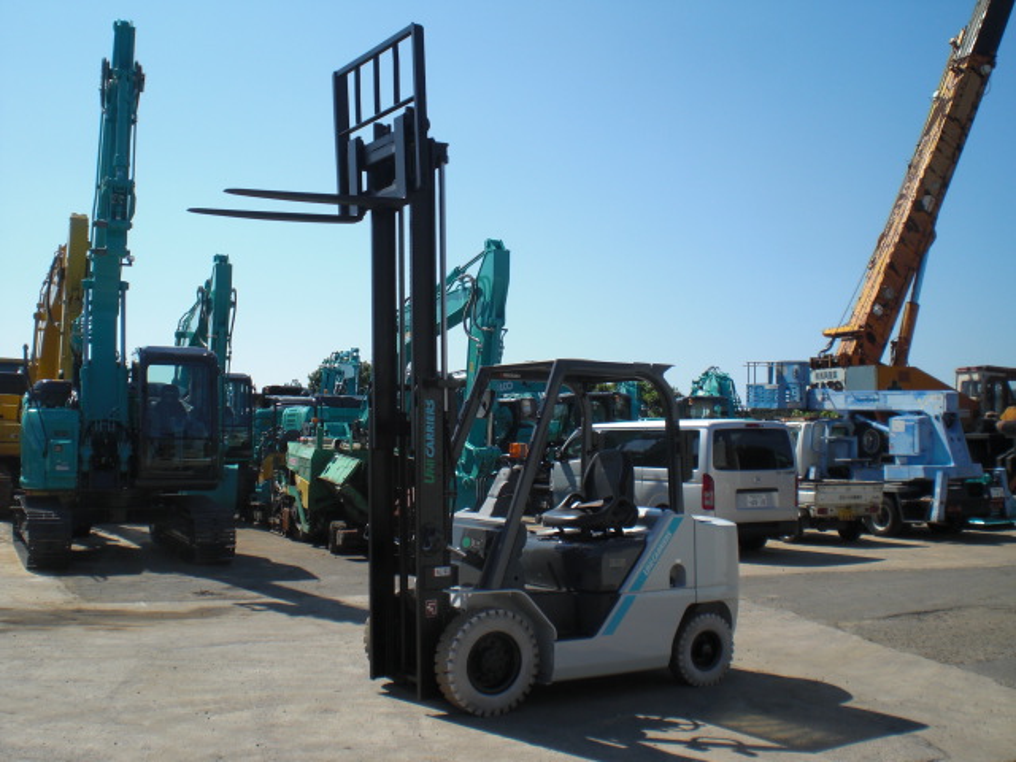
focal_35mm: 38
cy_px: 381
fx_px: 1115
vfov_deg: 37.7
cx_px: 508
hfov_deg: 49.0
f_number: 5.6
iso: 64
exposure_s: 1/400
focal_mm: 6.3
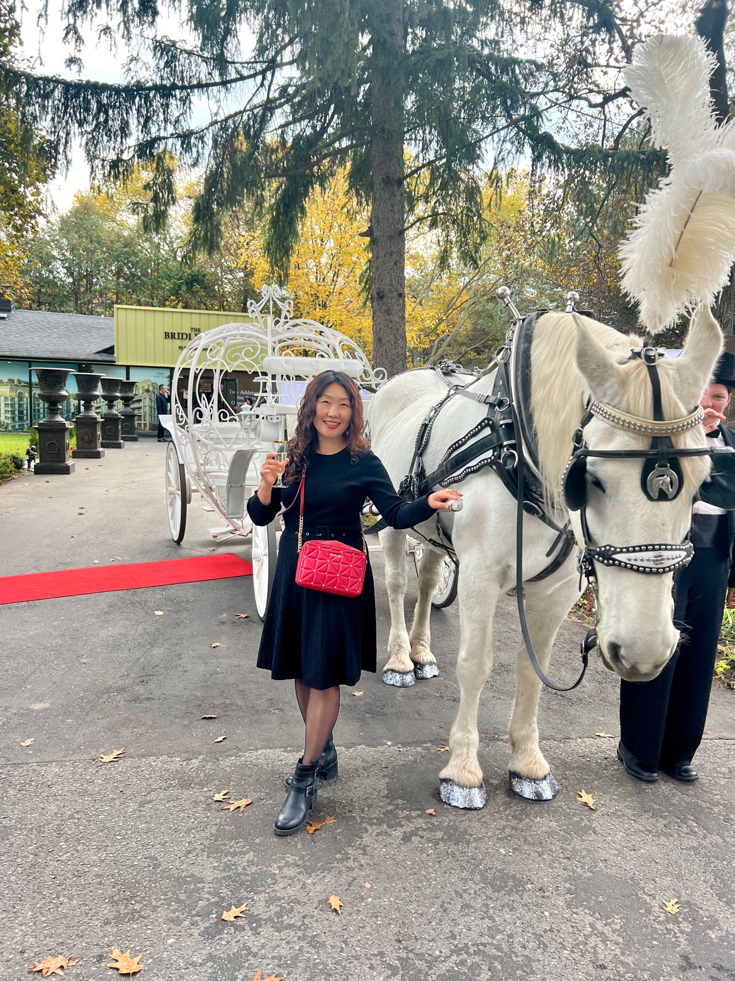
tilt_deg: -7.0
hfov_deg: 53.1
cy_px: 490
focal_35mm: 26
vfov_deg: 67.3
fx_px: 736
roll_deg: -2.2
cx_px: 368
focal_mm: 5.7
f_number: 1.5
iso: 50
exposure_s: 1/528
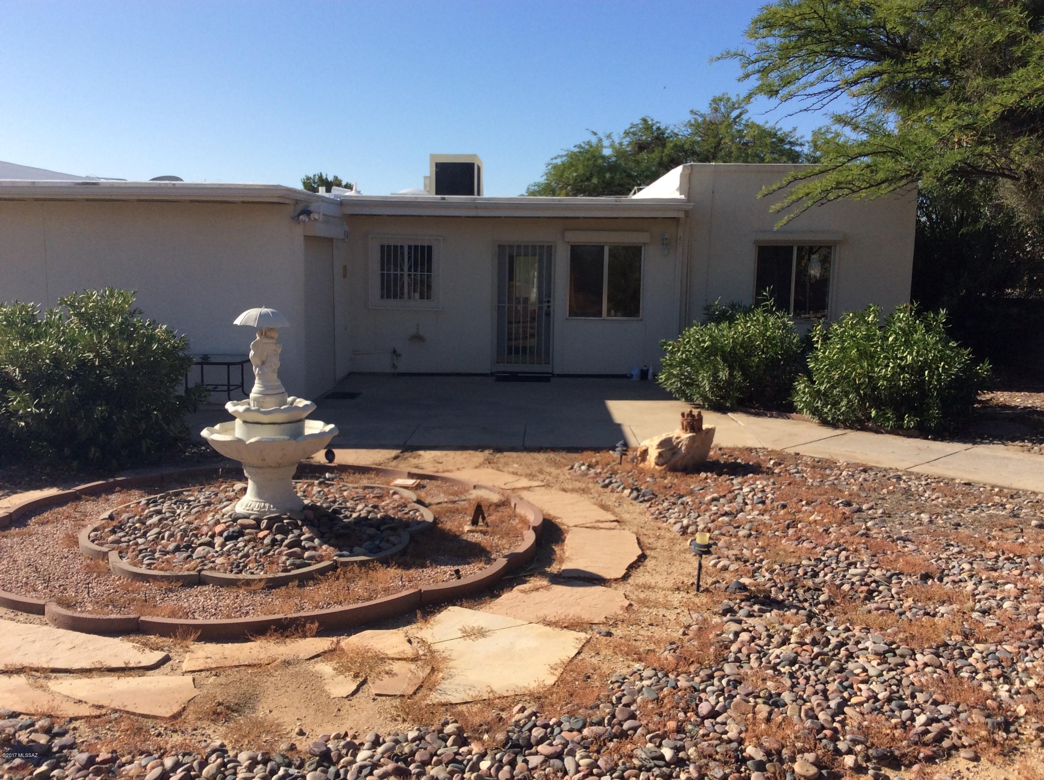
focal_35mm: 33
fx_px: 994
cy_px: 390
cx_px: 522
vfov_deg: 42.8
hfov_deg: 55.4
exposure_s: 1/1590
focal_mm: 3.3
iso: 32
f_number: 2.4
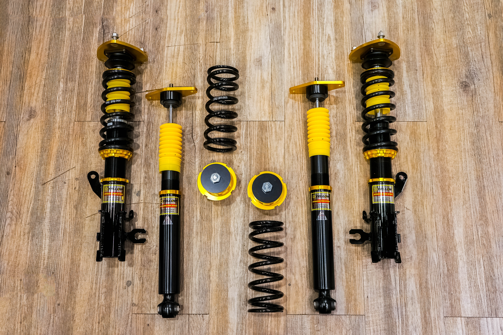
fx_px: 489
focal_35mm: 35
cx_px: 252
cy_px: 168
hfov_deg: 54.4
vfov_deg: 37.9
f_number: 4
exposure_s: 1/50
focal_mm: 35
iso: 800
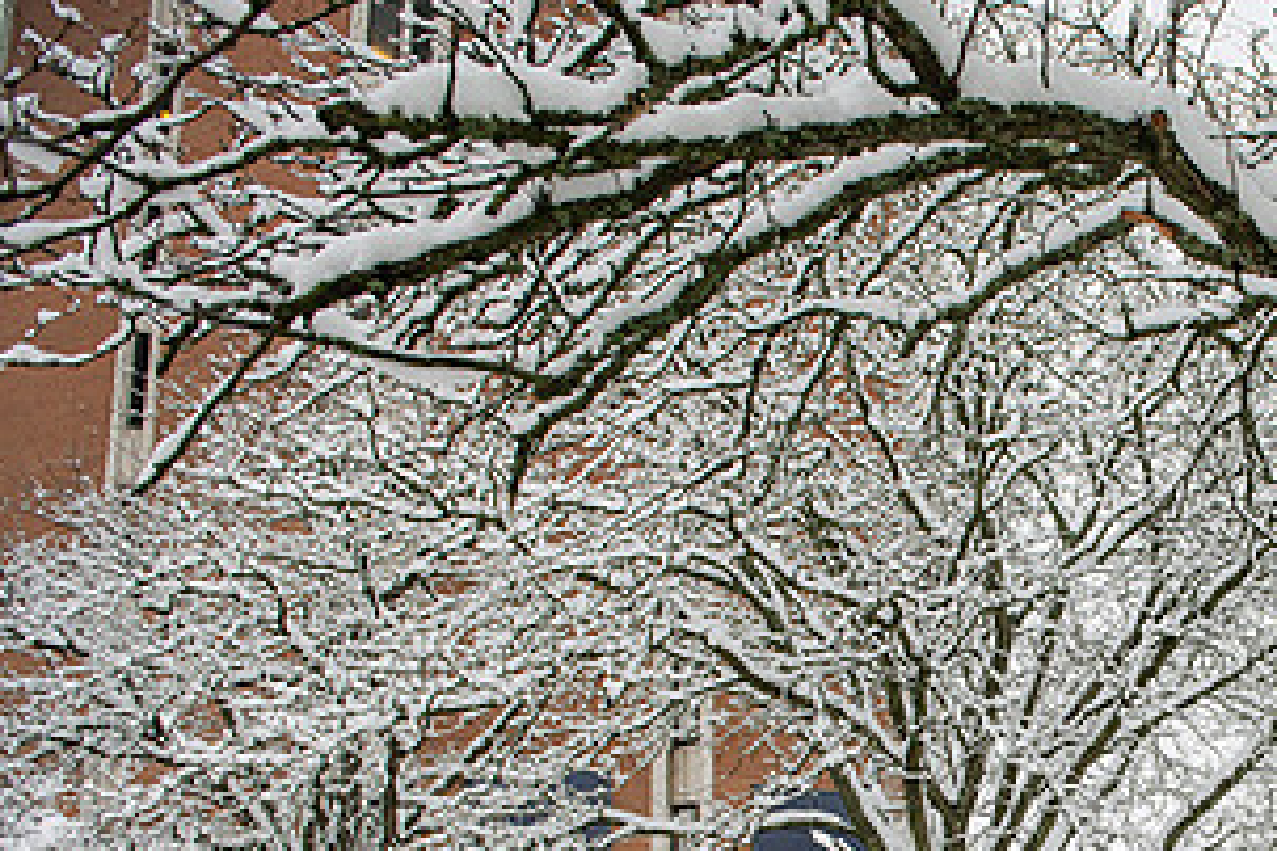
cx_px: 1201
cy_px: 798
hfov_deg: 39.0
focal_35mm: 46
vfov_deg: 27.9
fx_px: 1632
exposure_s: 1/320
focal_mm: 24
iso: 320
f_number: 4
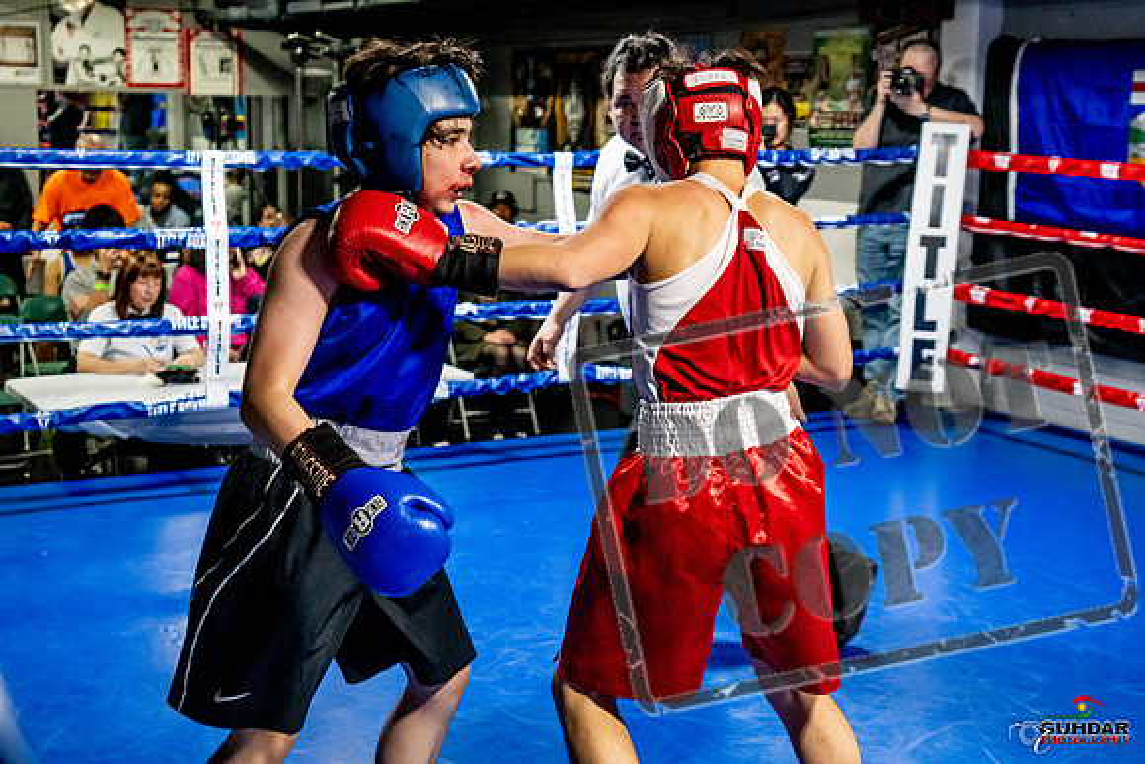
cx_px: 572
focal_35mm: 52
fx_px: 1654
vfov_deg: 26.0
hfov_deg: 38.2
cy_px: 382
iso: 5000
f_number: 2.8
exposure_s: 1/800
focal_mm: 35
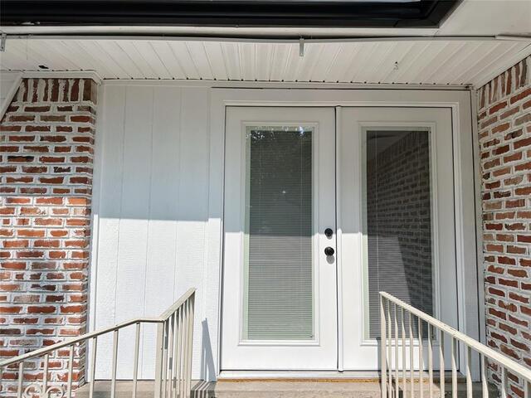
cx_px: 266
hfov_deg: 71.6
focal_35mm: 24
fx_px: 368
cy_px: 199
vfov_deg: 56.8
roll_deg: -0.8
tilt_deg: +4.1
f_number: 1.78
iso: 80
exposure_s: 1/6623
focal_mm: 6.86
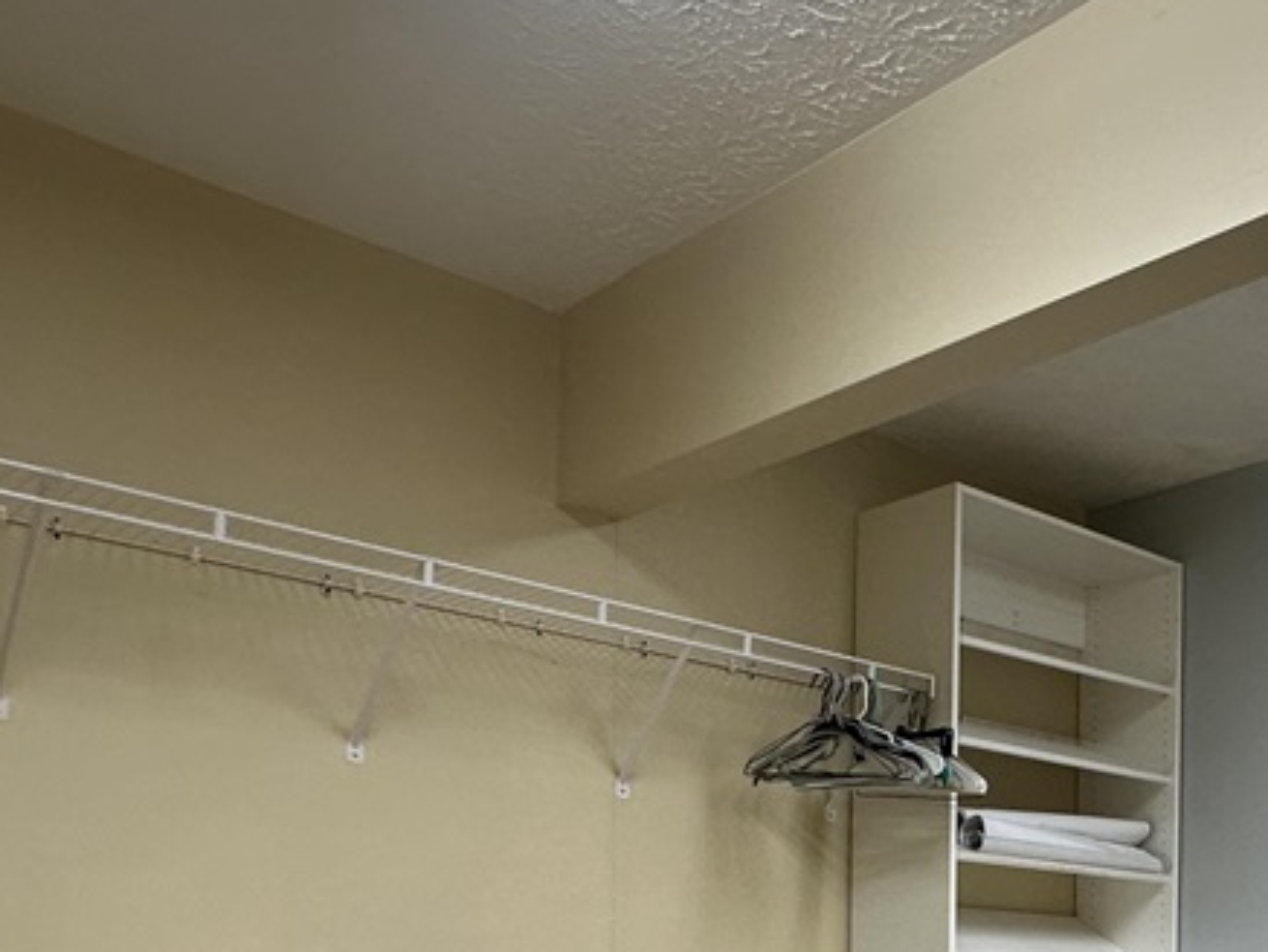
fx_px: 1502
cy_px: 990
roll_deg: -1.0
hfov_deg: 41.3
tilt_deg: +0.4
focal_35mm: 41
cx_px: 1193
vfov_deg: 31.9
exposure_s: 1/120
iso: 160
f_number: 2.2
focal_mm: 2.22
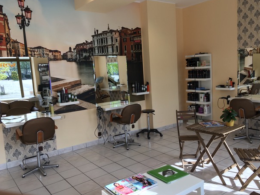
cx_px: 131
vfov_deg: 45.4
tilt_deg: -5.0
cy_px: 94
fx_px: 233
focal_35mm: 31
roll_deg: +2.7
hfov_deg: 58.4
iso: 25
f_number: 2.2
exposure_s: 1/123
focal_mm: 4.15
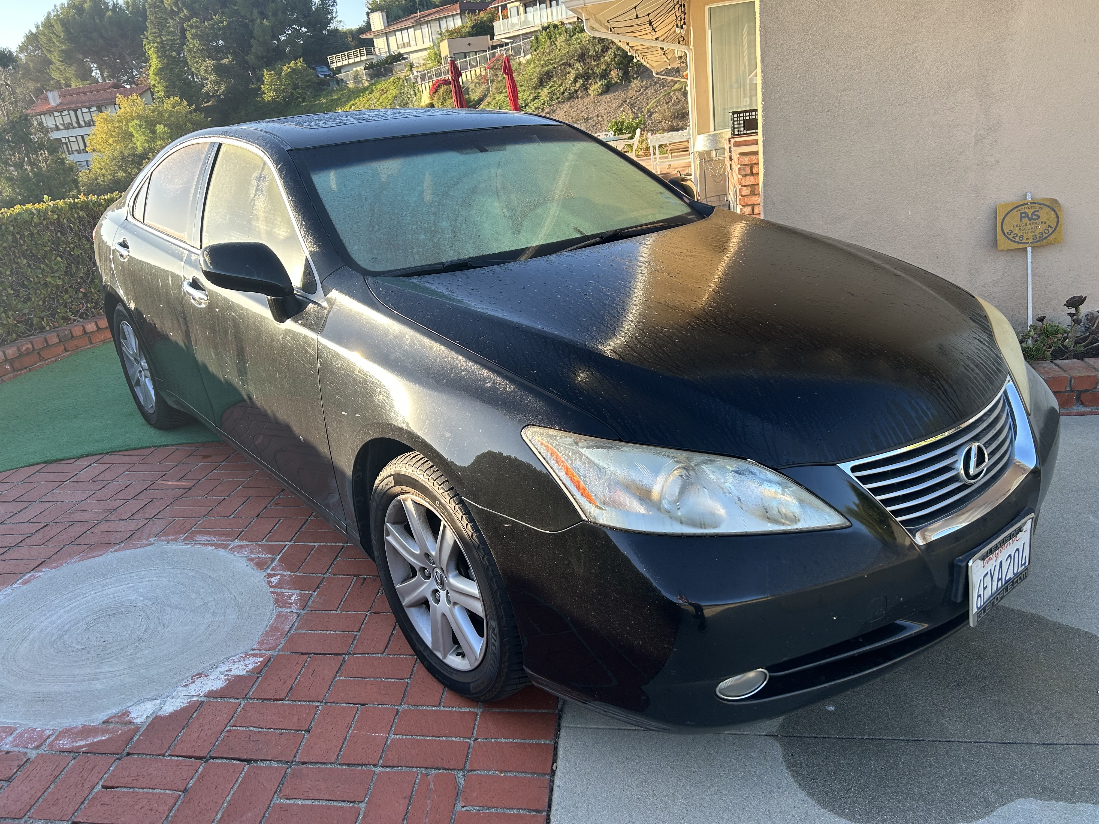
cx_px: 550
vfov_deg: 53.1
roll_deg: +7.3
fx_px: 825
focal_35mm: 26
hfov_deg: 67.3
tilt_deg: -18.9
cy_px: 412
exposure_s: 1/460
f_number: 1.5
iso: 50
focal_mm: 5.7
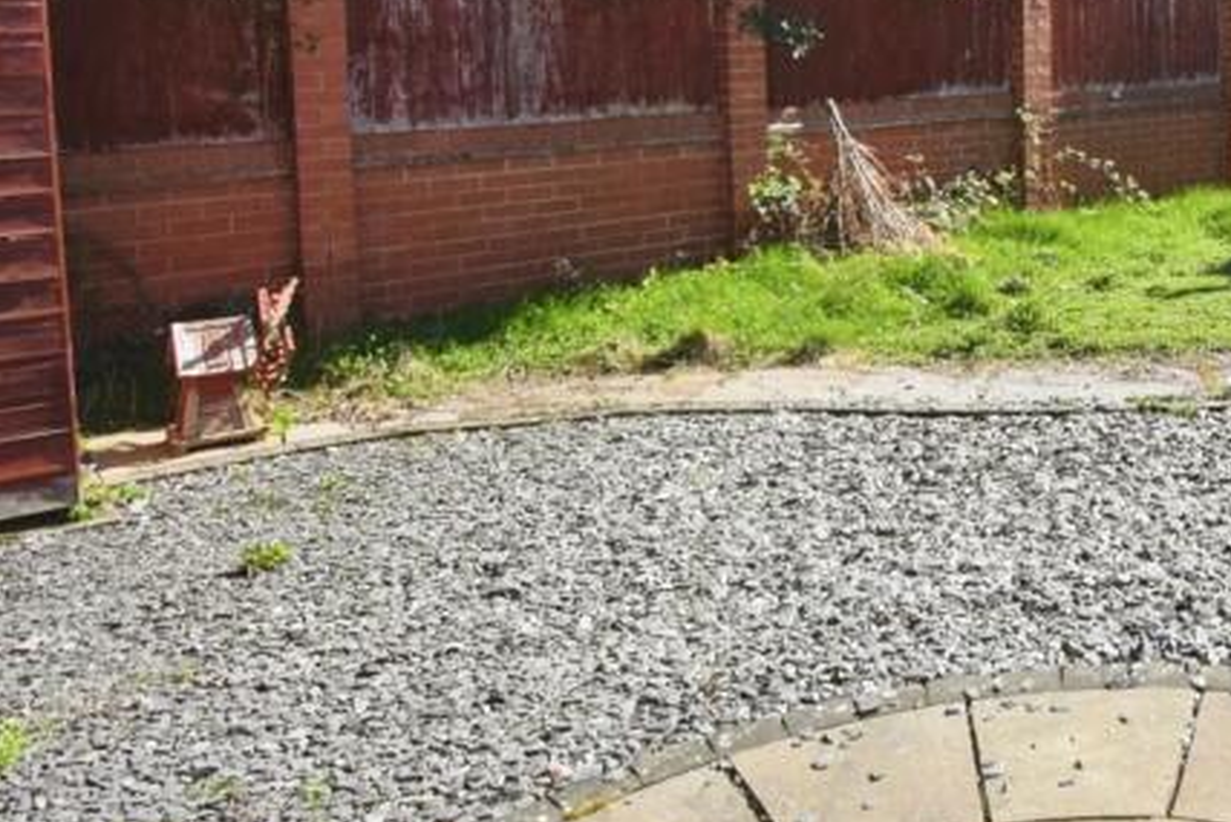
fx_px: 1231
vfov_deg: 34.3
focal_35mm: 36
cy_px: 42
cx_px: 1150
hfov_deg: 46.8
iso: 1000
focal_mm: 10
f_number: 6.3
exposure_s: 1/2000
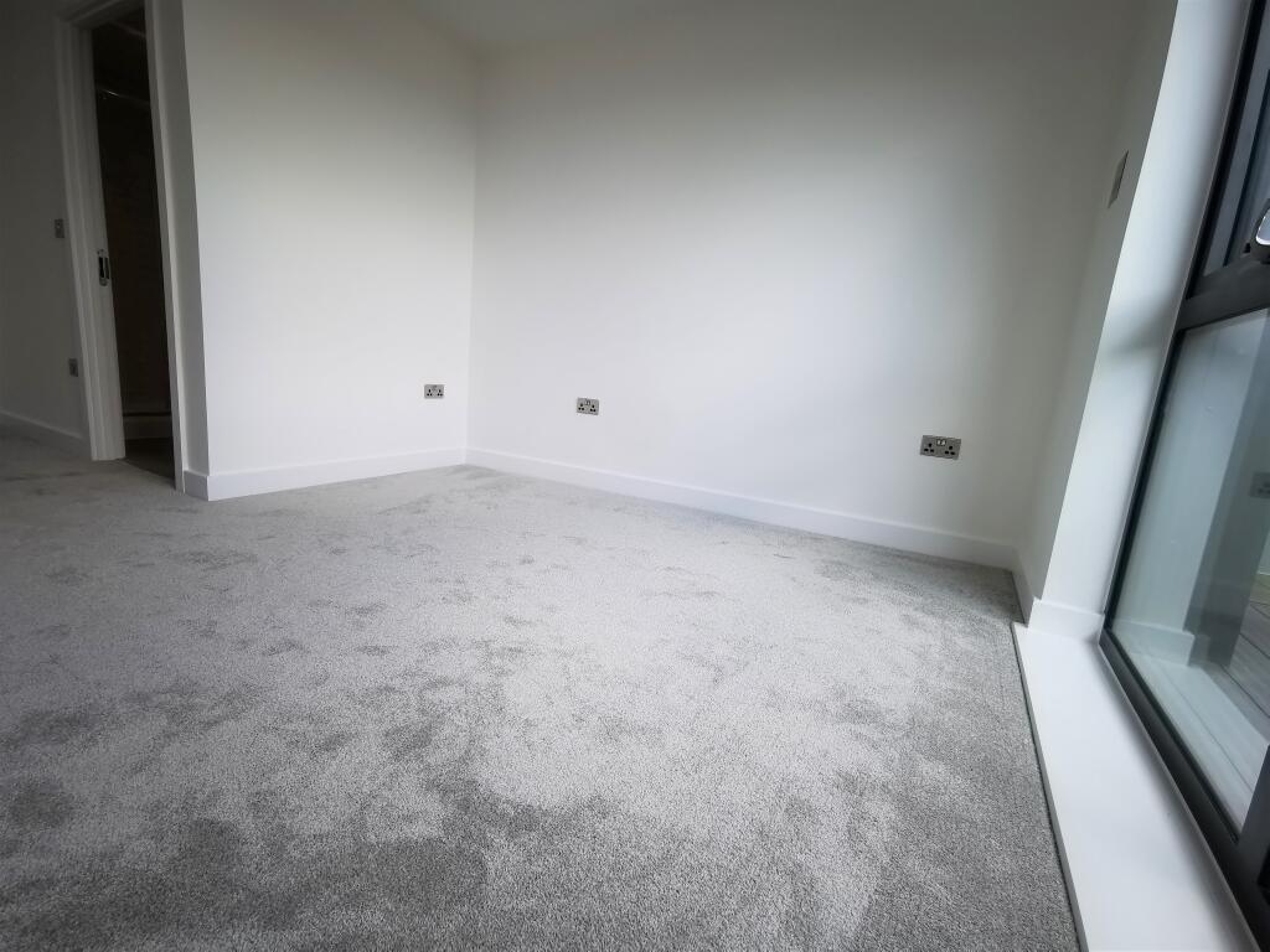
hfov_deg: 94.5
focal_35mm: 16
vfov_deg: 78.1
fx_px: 587
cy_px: 476
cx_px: 635
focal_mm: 2.35
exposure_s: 1/106
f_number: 2.2
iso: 50
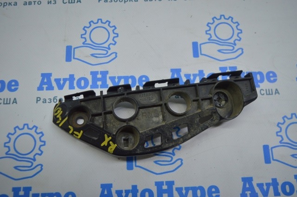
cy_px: 98
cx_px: 148
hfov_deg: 62.0
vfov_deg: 43.5
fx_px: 247
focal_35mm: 30
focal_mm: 20
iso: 400
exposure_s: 1/160
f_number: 3.8
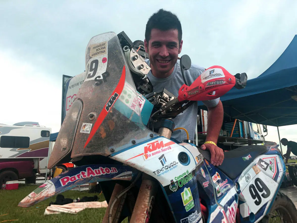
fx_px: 249
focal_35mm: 29
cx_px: 148
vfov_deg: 48.2
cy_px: 112
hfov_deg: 61.7
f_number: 2.2
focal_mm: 4.15
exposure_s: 1/413
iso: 25
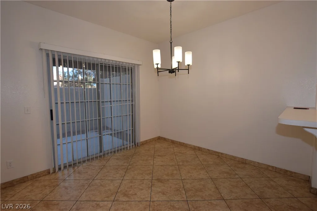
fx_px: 145
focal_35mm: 16
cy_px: 106
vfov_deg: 72.1
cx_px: 158
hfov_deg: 95.0
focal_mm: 11
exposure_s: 1/100
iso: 800
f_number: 5
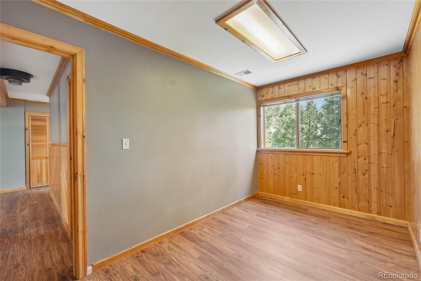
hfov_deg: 100.4
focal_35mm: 15
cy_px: 140
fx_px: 175
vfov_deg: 77.3
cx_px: 210
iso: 800
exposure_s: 1/4
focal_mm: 10
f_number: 8
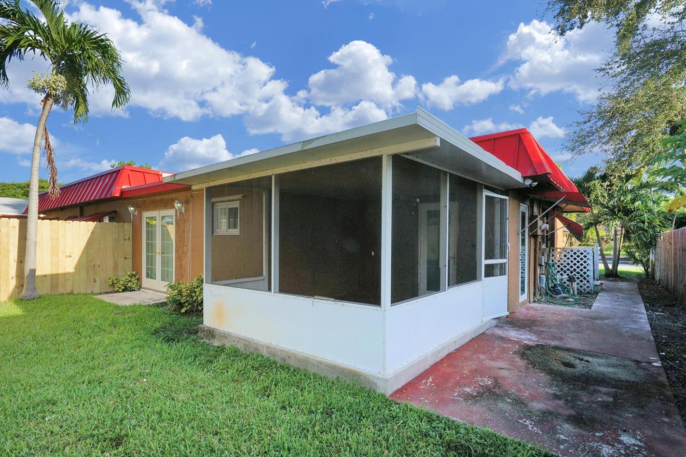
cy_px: 240
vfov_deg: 67.3
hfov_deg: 90.0
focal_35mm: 18
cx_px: 332
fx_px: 343
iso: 500
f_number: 20
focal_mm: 16
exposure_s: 1/200
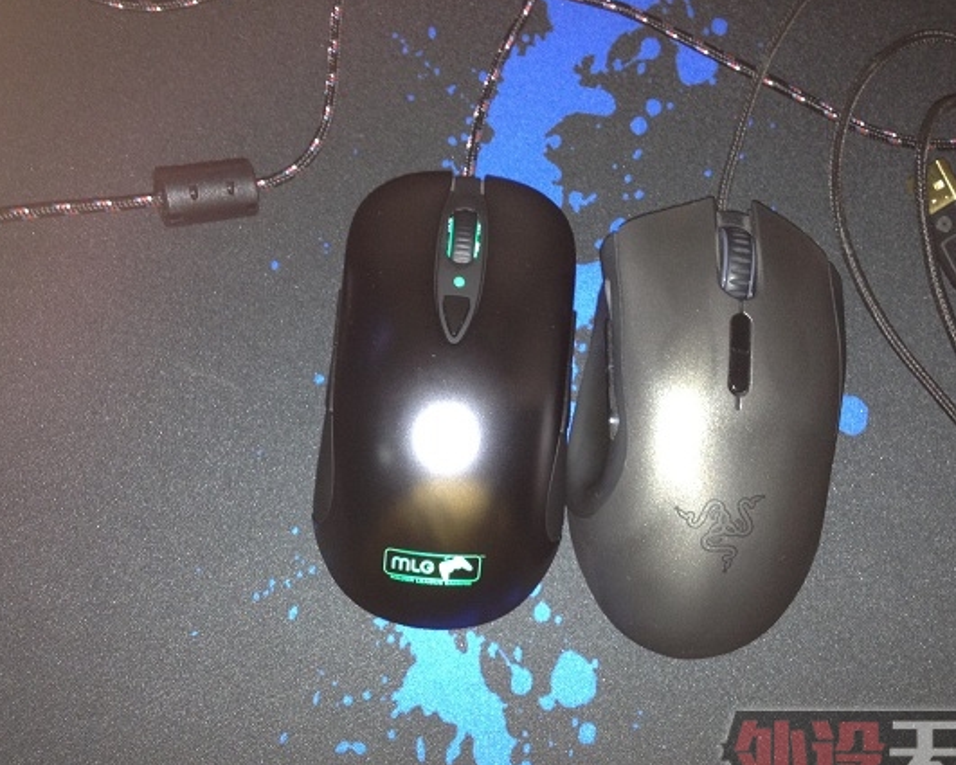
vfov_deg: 35.6
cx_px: 480
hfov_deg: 43.8
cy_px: 432
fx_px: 1189
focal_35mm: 42
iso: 125
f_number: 2.4
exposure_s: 1/17
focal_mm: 4.28
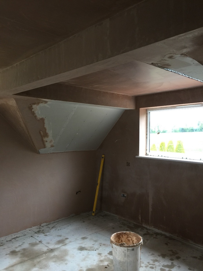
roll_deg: -0.4
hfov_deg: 48.2
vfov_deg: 61.7
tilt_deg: -0.4
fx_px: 227
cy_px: 136
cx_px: 102
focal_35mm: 29
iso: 50
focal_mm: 4.15
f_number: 2.2
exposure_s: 1/33
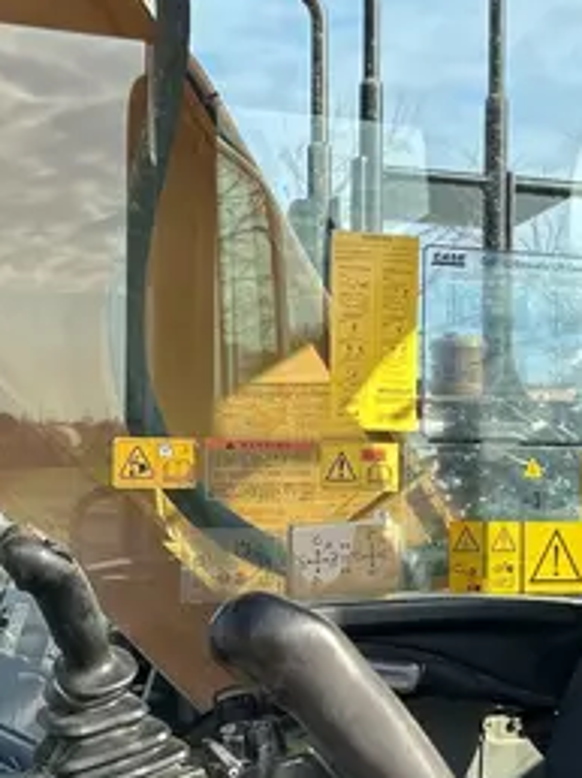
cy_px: 451
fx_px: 1662
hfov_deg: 19.9
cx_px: 296
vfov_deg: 26.3
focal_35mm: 74
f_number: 1.5
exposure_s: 1/1511
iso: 50
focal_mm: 5.7
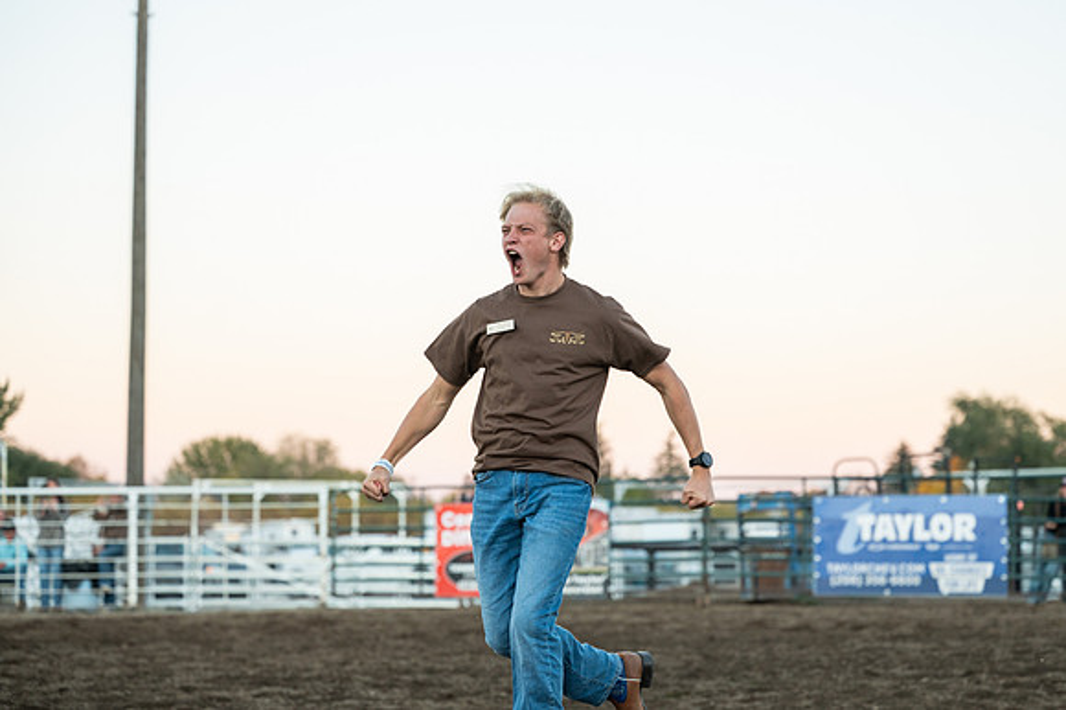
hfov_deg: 25.4
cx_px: 584
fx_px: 2360
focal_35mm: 80
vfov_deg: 17.1
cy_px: 324
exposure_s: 1/400
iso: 640
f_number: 3.2
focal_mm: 70
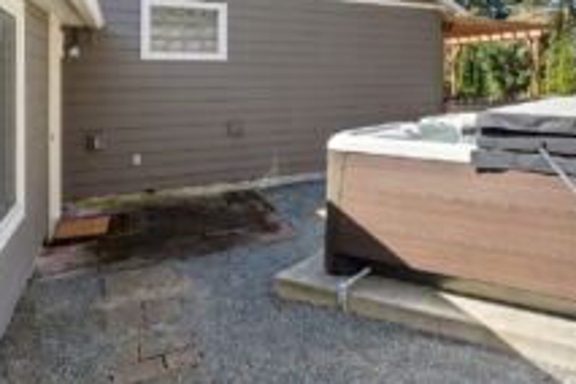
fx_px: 480
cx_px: 443
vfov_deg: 41.7
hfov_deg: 58.2
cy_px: 77
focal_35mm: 30
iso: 125
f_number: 8
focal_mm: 16
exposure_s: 1/160
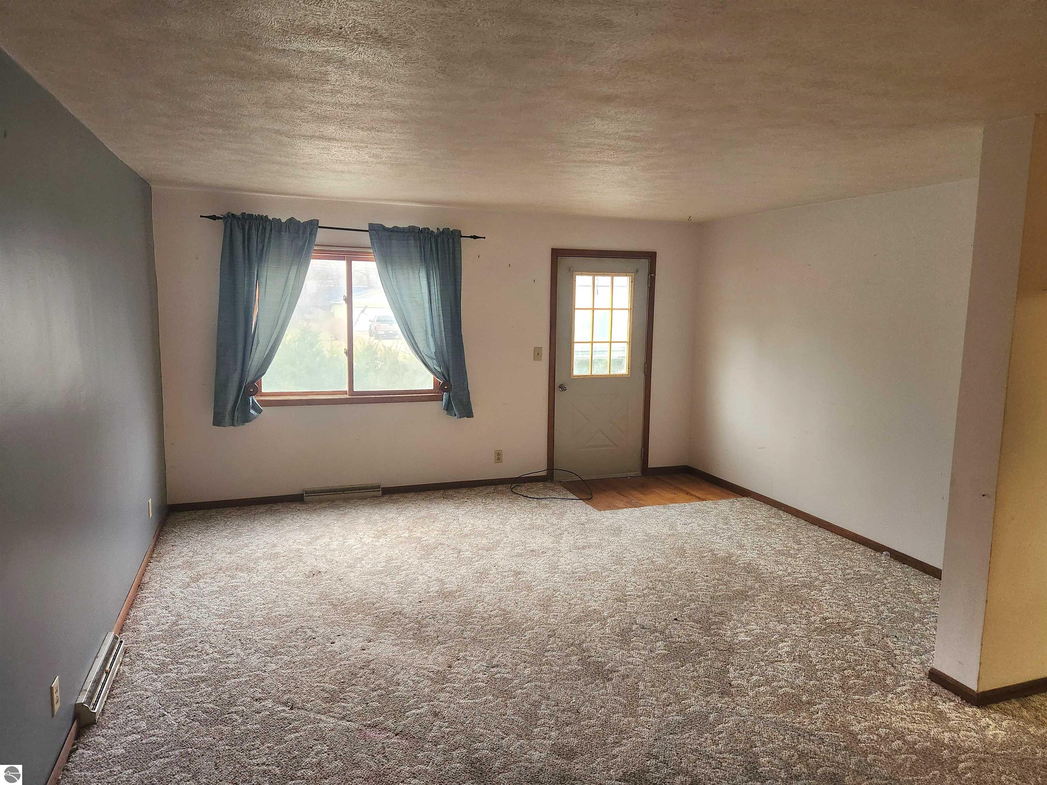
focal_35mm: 23
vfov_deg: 58.9
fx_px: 696
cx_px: 524
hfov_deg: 73.9
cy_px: 392
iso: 320
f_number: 1.8
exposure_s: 1/120
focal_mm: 5.4
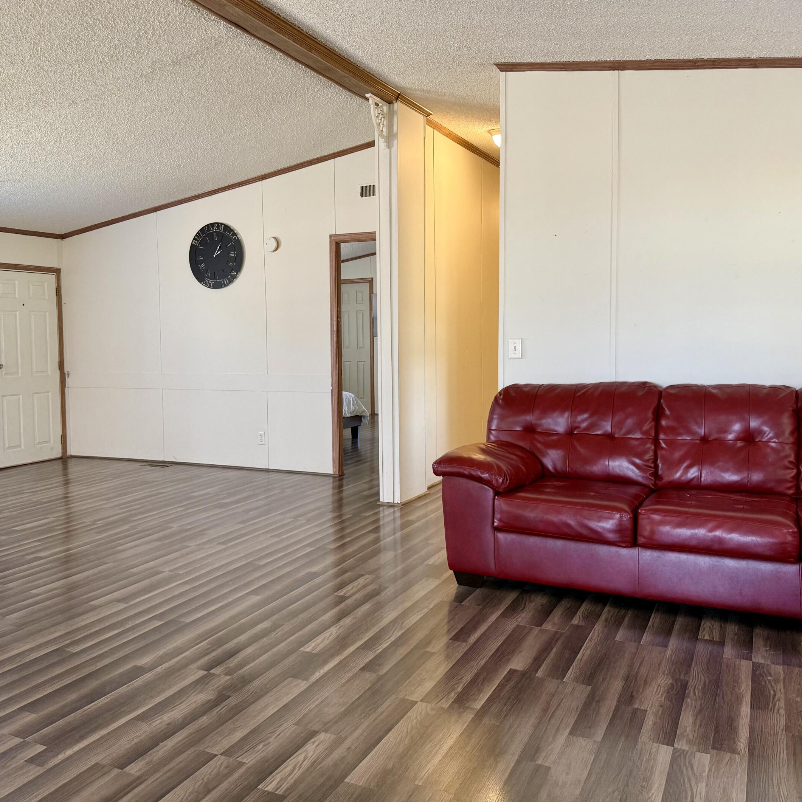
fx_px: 786
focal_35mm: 30
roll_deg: +1.4
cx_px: 351
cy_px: 386
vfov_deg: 54.0
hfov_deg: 53.9
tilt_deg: -2.9
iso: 200
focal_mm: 6.76
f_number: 1.78
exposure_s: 1/70
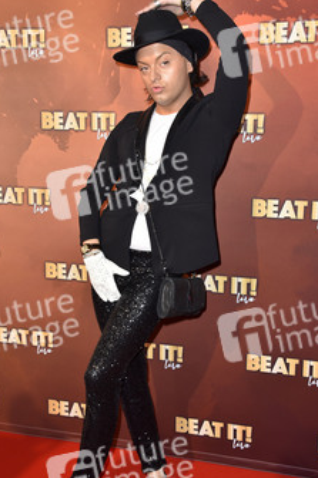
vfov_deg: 39.6
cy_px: 257
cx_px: 161
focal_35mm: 50
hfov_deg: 26.9
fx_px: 665
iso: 800
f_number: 6.3
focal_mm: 42
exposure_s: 1/160
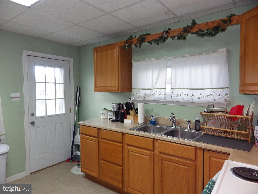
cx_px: 129
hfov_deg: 76.4
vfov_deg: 61.1
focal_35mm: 22
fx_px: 164
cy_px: 97
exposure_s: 1/45
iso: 250
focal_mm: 4
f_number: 3.1
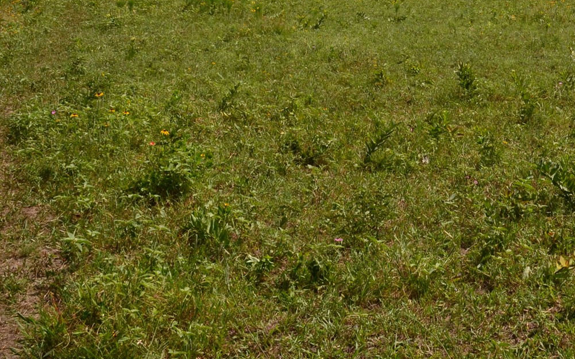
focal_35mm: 73
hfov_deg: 27.3
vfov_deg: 17.5
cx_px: 509
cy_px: 8
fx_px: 1144
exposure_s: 1/500
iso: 360
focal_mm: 22
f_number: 11
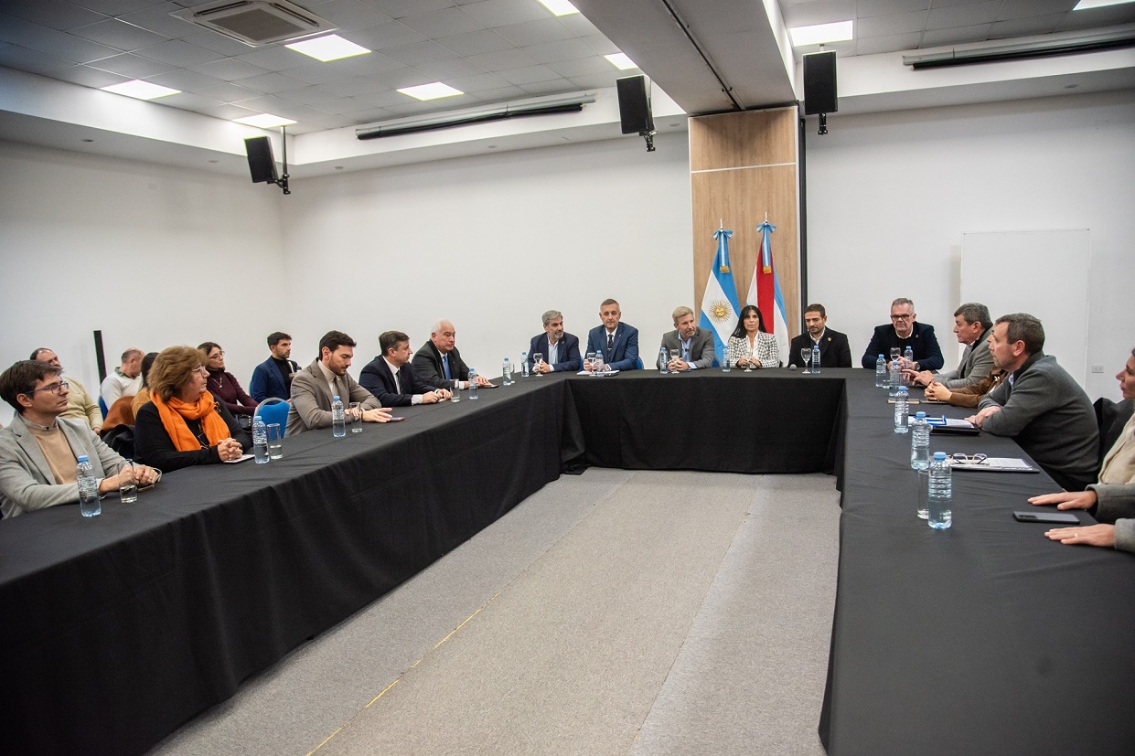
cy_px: 378
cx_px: 568
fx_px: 757
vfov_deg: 53.1
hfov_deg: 73.8
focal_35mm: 24
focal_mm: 24
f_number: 4
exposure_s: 1/250
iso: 1250
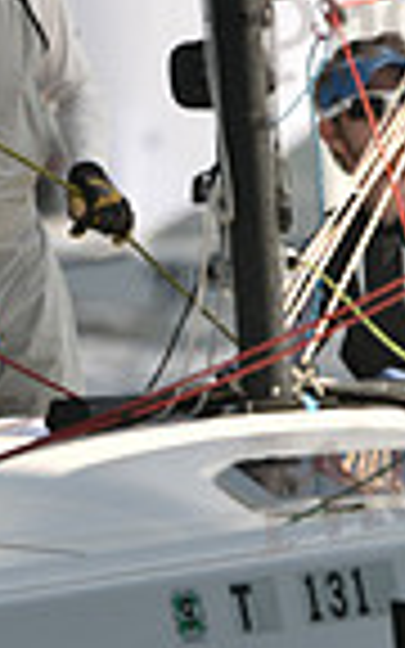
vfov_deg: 1.3
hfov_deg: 0.8
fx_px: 29069
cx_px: 22
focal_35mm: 1646
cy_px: 268
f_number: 6.3
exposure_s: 1/1250
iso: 250
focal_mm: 400
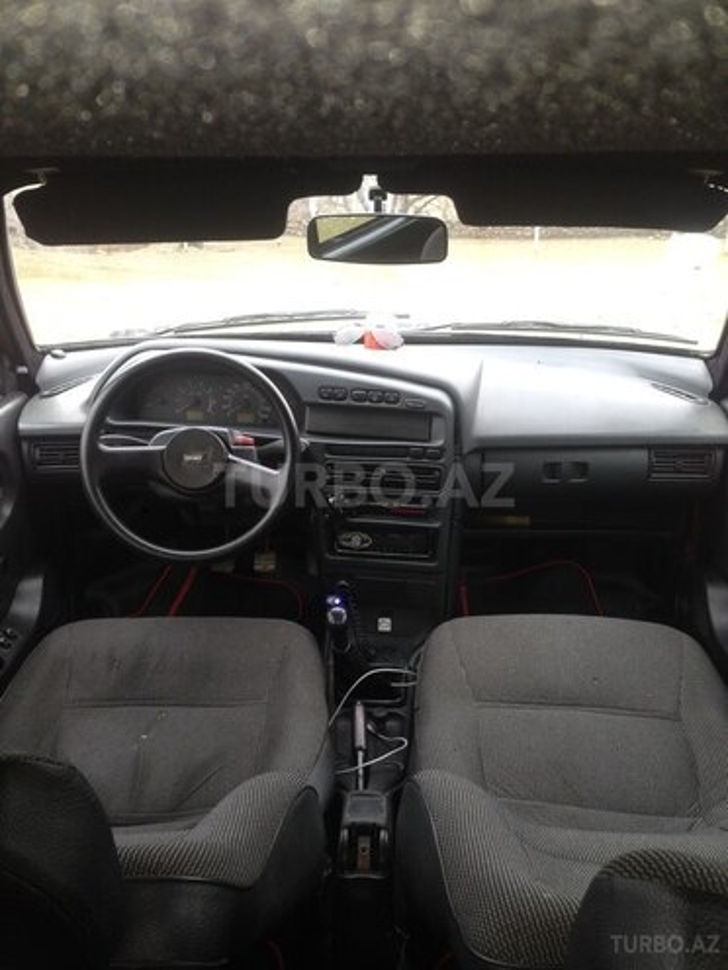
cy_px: 485
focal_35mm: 33
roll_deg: -1.4
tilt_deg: -16.5
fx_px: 925
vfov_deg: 55.4
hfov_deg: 42.9
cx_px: 364
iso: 50
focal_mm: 4.12
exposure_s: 1/23
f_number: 2.4
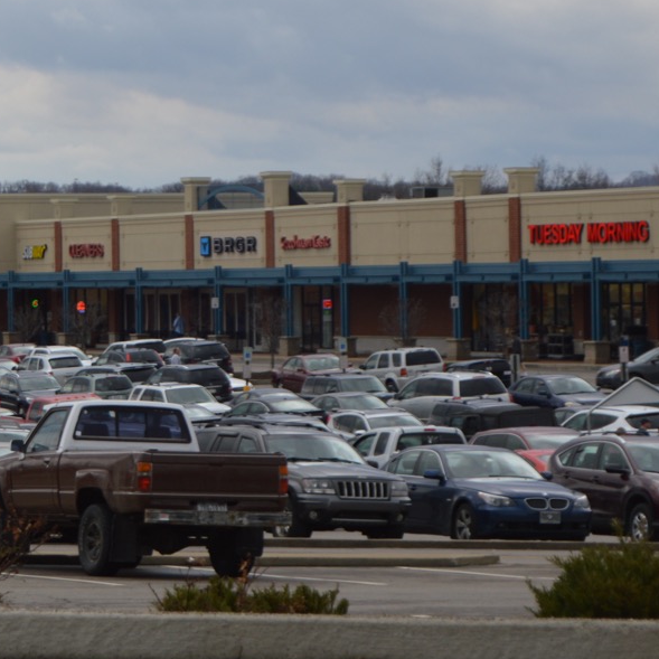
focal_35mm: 190
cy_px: 207
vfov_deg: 9.2
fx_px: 4096
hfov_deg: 9.2
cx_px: 55
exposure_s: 1/125
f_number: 5.6
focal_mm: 55
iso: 110
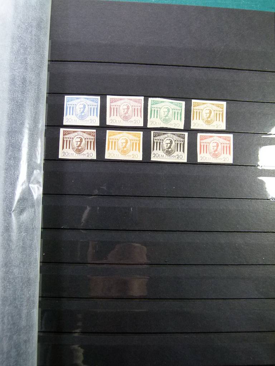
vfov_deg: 49.0
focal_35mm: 38
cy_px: 183
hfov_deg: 37.7
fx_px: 403
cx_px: 138
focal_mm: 6.8
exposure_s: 1/60
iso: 200
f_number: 3.1
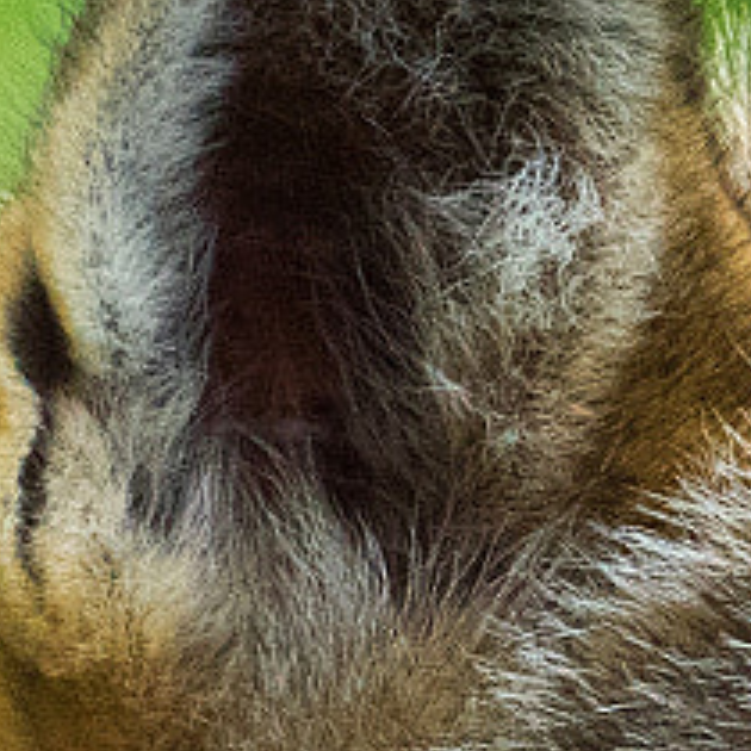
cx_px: 1749
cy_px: 1359
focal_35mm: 5377
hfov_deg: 0.3
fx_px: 131980
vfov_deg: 0.3
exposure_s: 1/200
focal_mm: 400
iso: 1600
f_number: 7.1
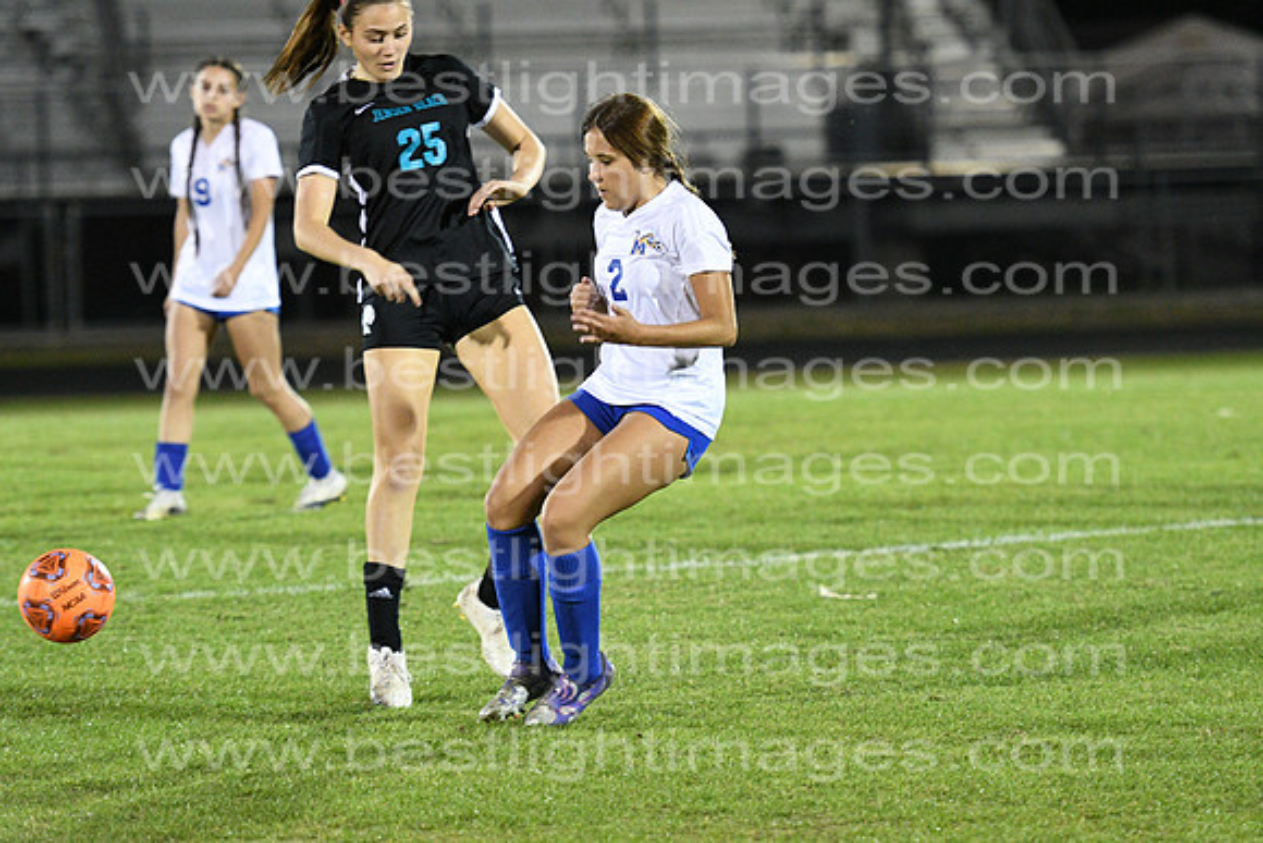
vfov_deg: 5.9
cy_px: 422
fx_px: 8158
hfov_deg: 8.9
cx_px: 632
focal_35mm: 232
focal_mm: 155
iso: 5600
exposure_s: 1/800
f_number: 2.8
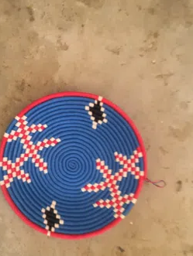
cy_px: 148
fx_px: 260
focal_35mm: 35
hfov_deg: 40.7
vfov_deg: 52.4
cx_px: 88
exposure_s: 1/33
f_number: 2.2
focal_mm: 4.15
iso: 200
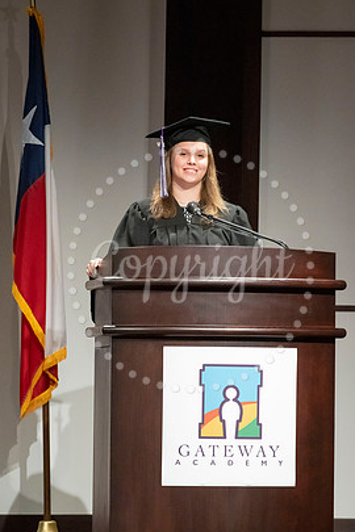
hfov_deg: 6.2
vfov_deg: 9.3
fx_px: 3283
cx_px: 191
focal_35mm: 222
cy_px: 268
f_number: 8
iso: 6400
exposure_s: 1/200
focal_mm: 200
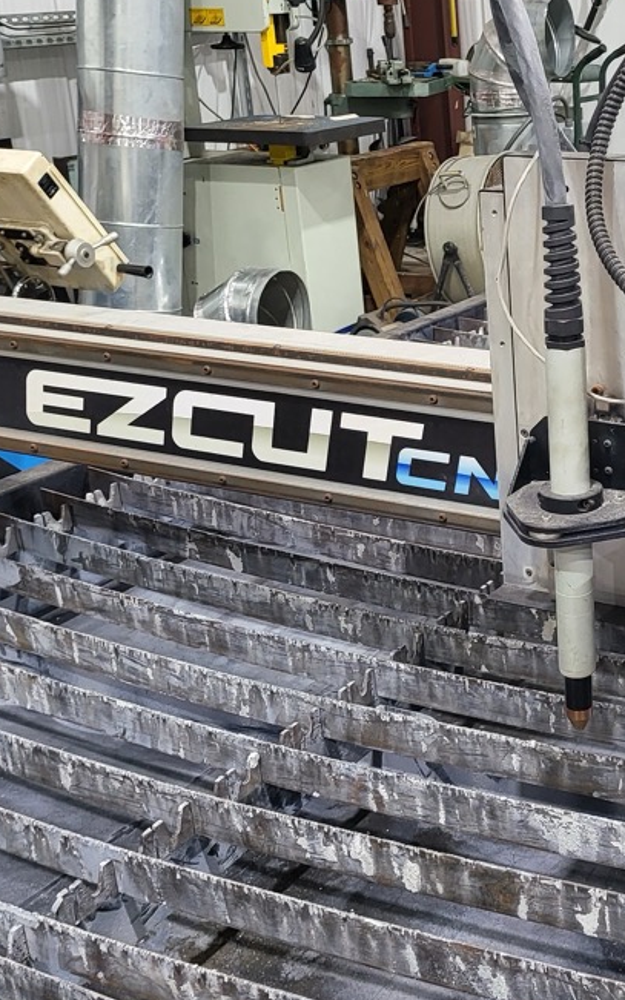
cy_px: 495
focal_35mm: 50
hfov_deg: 24.9
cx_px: 593
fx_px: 1362
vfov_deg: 40.3
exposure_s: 1/60
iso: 160
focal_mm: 5
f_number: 1.8
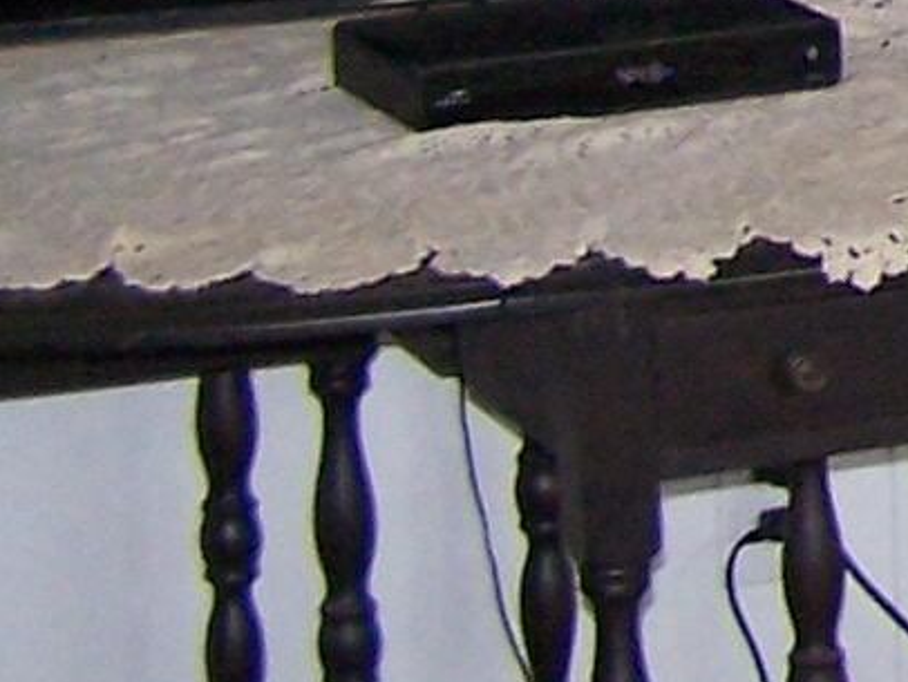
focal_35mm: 241
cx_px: 2699
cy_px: -718
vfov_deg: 6.0
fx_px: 6325
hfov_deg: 7.3
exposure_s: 1/60
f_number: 2.8
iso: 140
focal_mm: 6.3
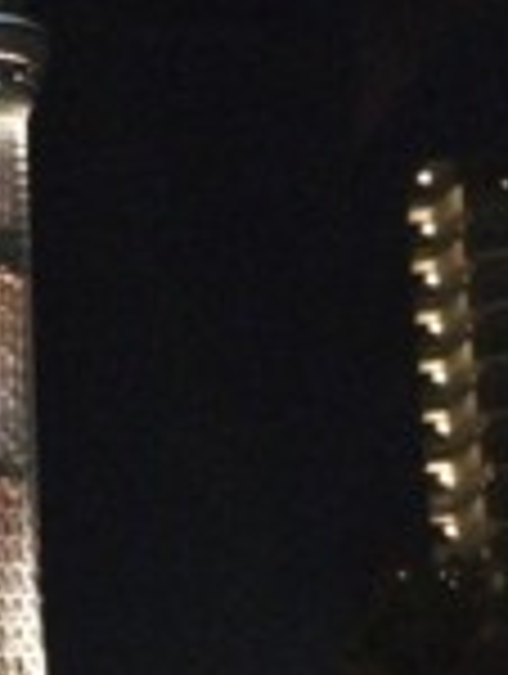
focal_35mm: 90
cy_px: 288
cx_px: 13
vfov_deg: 21.7
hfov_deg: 16.2
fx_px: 1756
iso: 1000
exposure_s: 1/15
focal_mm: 4.12
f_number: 2.2
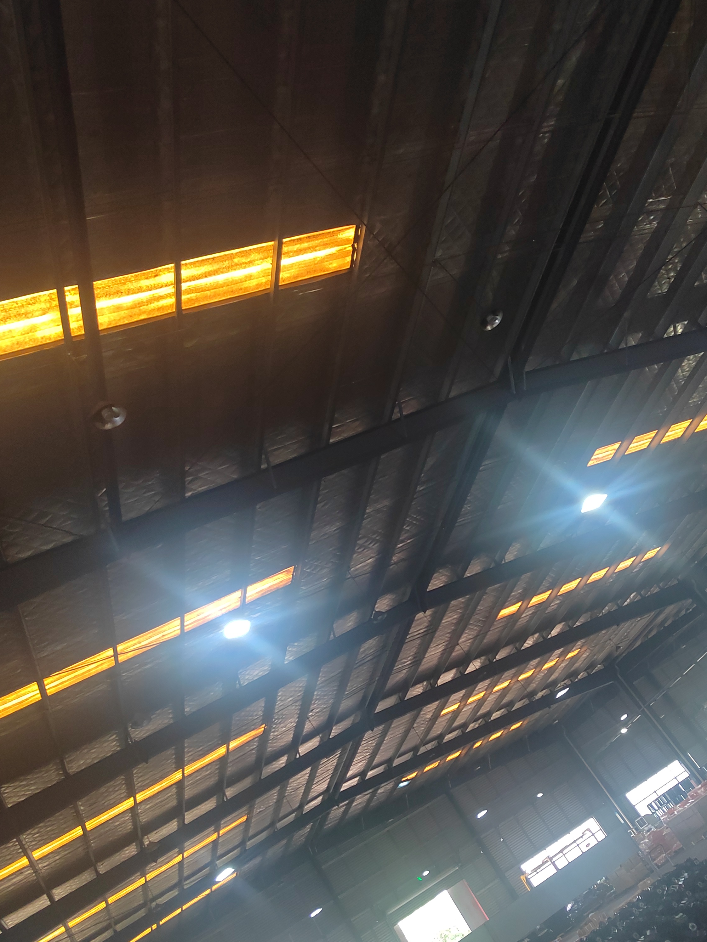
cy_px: 578
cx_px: 418
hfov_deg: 46.6
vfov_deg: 59.3
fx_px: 817
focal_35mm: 30
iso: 2313
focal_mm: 5.52
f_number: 1.9
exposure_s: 1/50
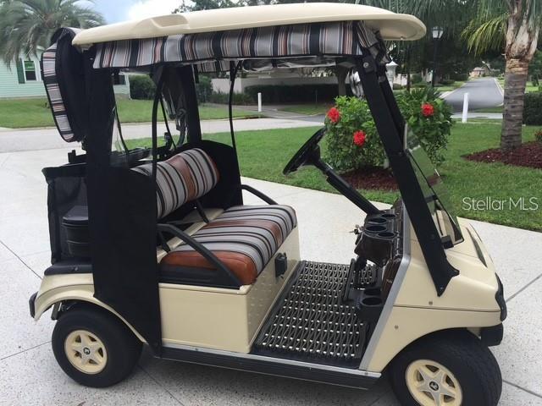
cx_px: 271
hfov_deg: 61.7
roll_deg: +0.2
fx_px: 454
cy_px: 203
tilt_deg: -13.3
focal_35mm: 29
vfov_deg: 48.2
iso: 32
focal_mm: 4.15
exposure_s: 1/842
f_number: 2.2
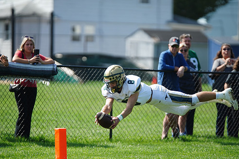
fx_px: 2025
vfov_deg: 4.5
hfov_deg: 6.8
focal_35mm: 305
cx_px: 114
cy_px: 81
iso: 400
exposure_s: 1/3200
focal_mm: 261
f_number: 2.8
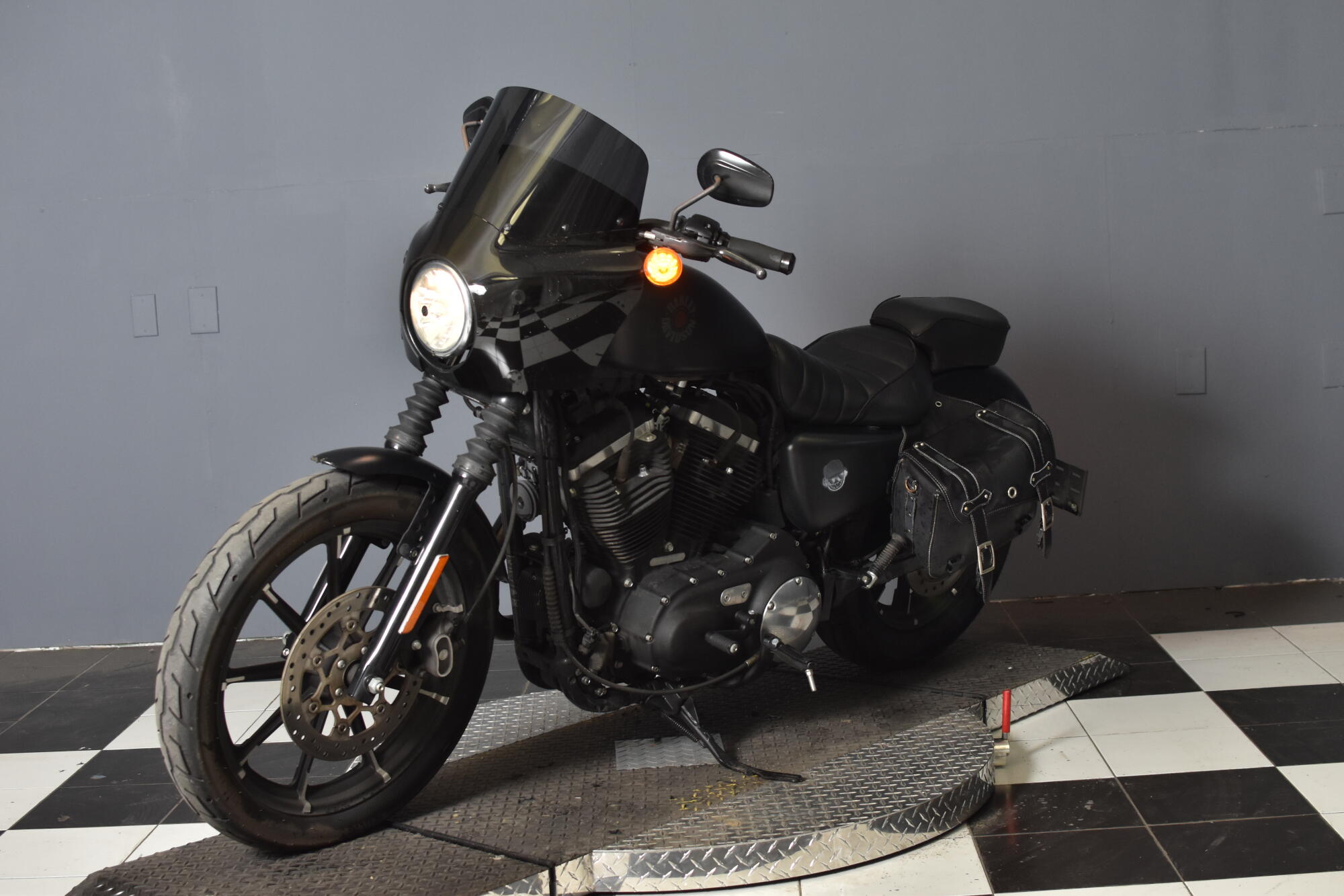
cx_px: 672
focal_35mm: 52
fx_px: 1960
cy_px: 448
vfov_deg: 25.7
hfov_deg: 37.9
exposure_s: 1/160
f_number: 4.5
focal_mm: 35
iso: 800
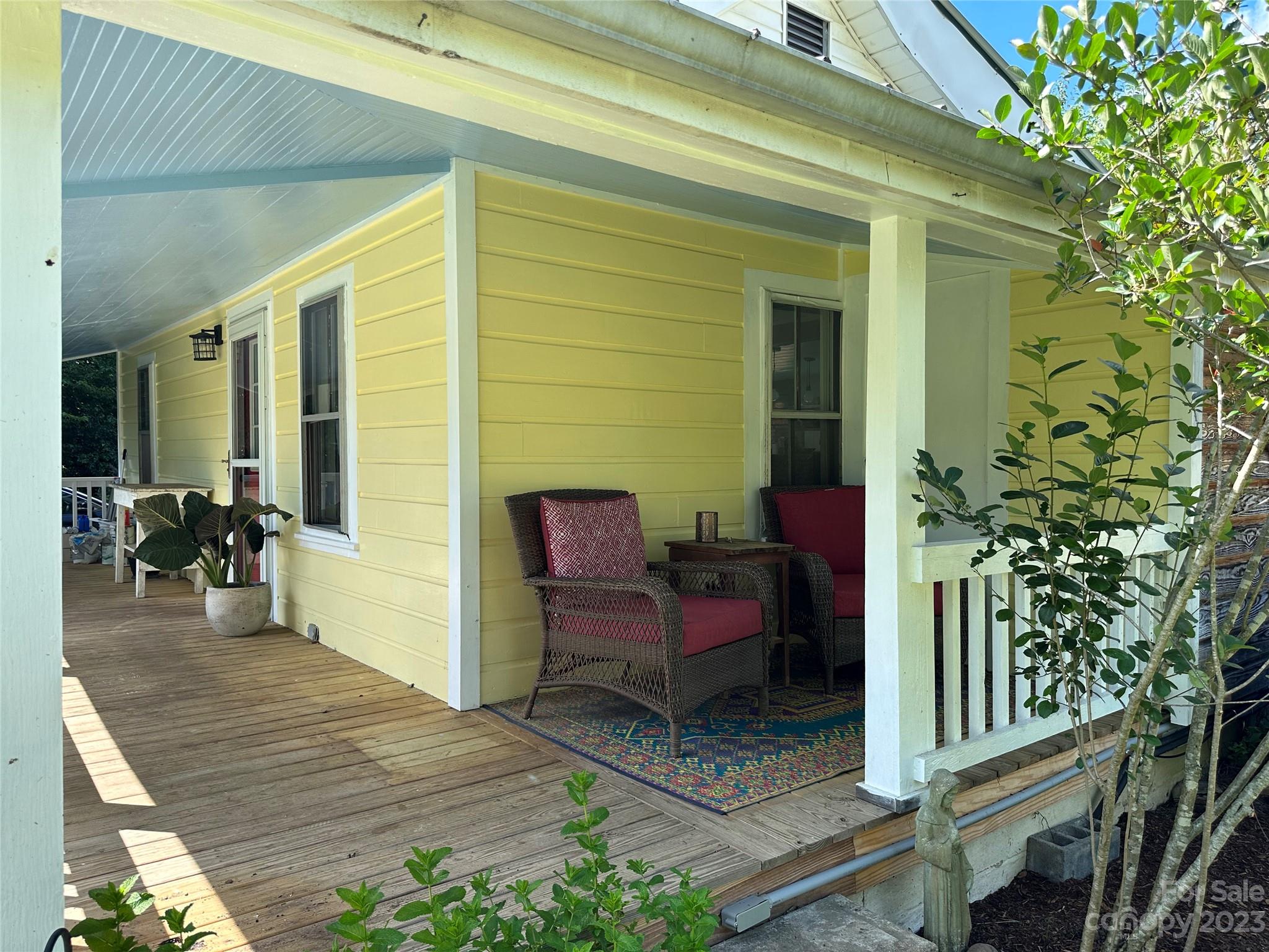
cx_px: 634
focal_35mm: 24
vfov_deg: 56.8
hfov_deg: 71.6
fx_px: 880
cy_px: 476
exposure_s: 1/558
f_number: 1.78
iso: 80
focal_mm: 6.86
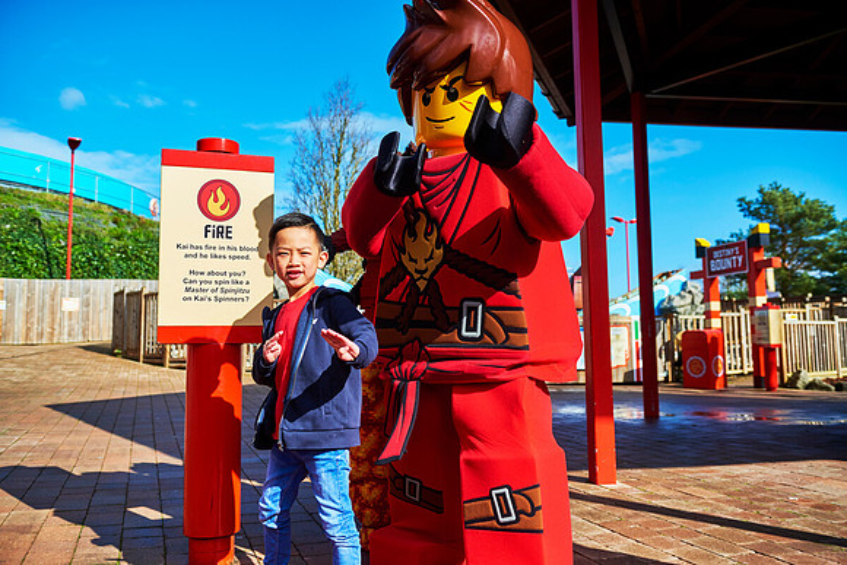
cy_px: 282
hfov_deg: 58.7
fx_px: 753
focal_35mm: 32
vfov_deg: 41.1
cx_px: 424
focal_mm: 32
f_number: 4
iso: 400
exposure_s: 1/5000
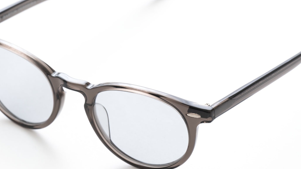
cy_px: 117
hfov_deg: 9.7
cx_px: 156
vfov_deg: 5.5
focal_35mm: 222
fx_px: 1772
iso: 100
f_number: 11
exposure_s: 1/160
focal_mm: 120
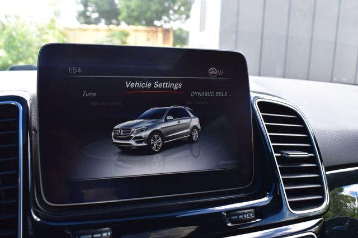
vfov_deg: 35.5
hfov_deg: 51.3
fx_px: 373
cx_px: 179
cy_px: 119
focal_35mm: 38
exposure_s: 1/50
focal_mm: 25
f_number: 8
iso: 400
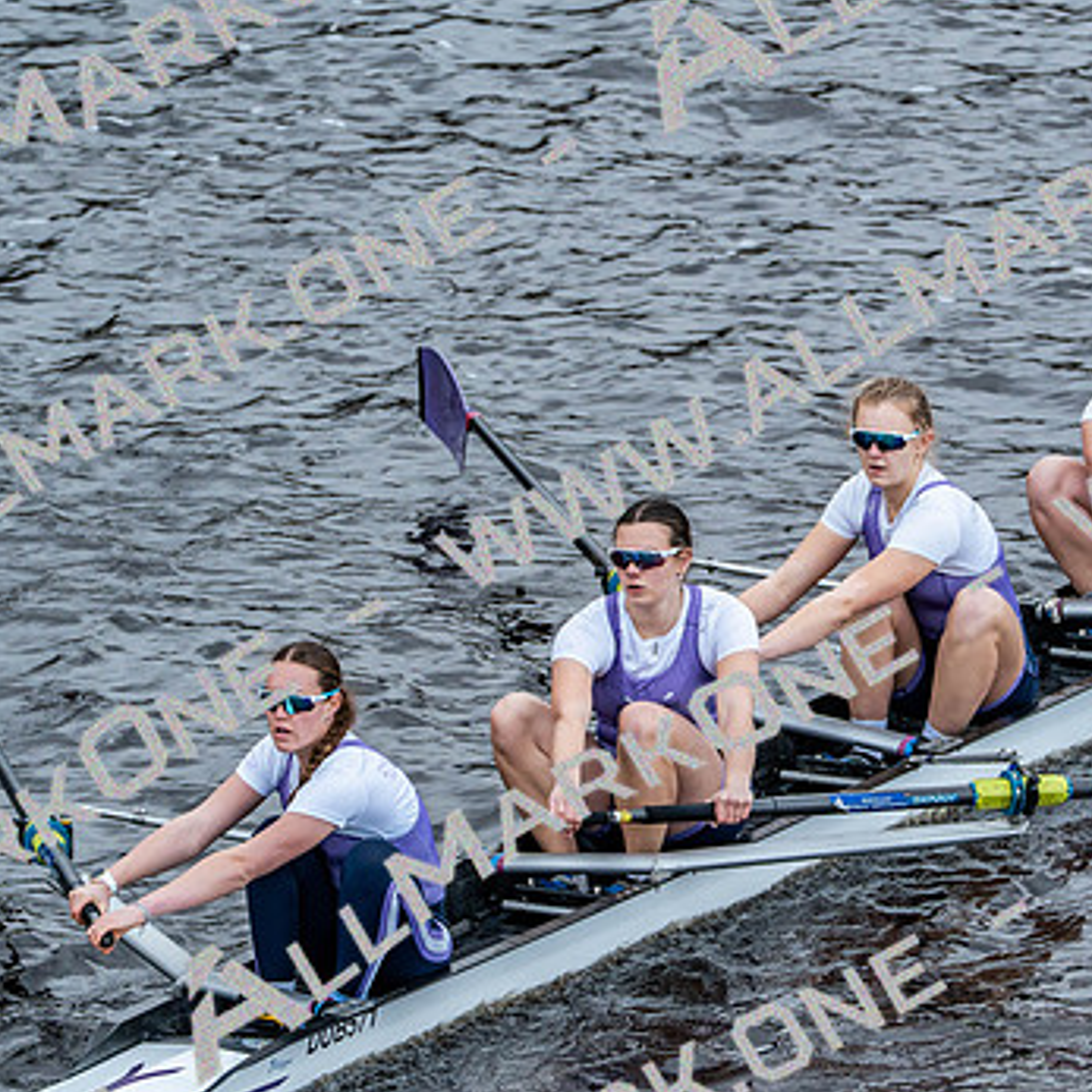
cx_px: 825
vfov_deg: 2.7
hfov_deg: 2.7
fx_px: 22949
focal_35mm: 643
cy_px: 596
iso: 1600
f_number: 6.3
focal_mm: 452
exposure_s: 1/1250
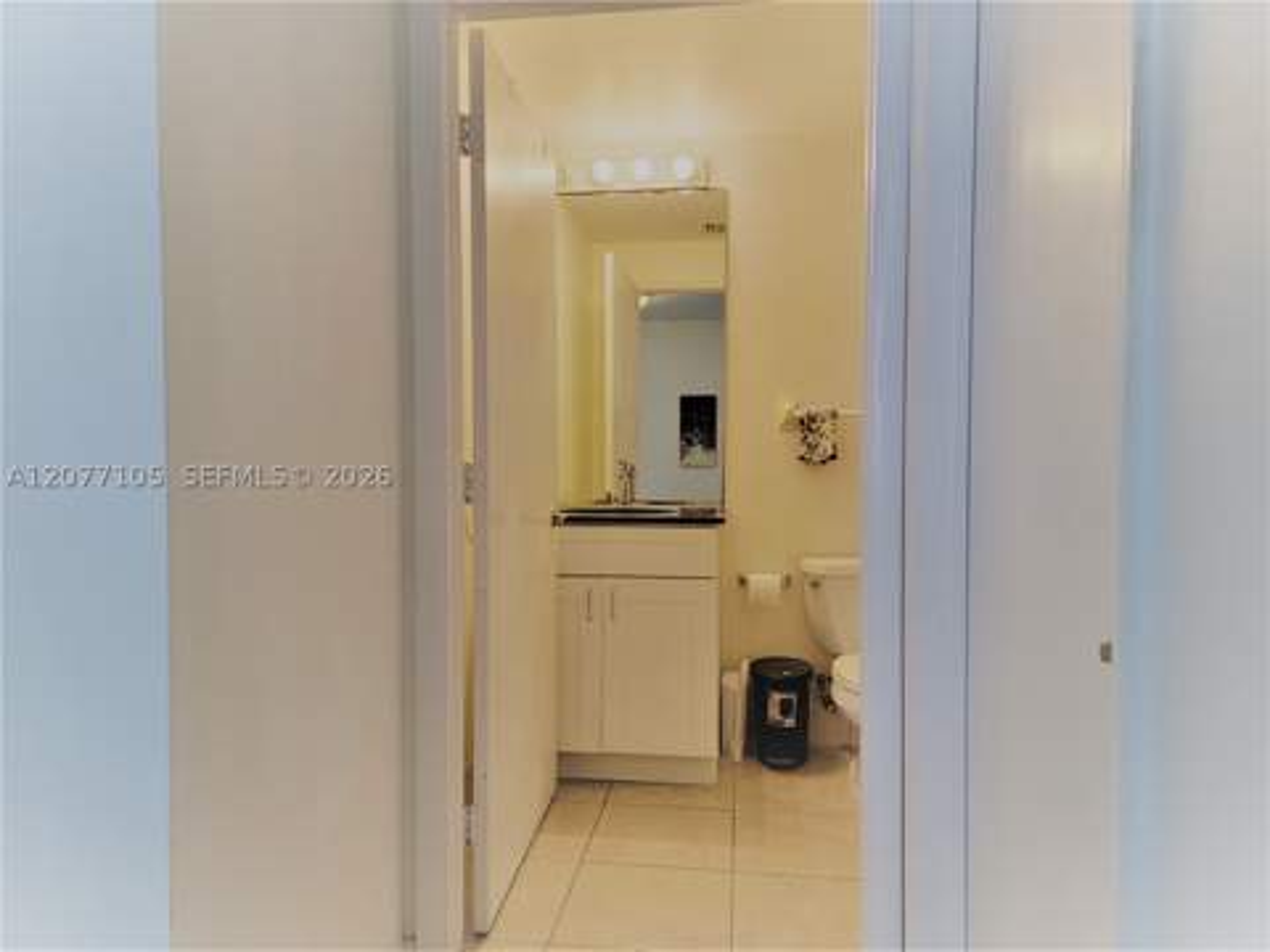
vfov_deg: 56.8
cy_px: 476
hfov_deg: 71.6
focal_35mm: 24
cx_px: 635
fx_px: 881
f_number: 1.8
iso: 250
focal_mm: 6.7
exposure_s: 1/120
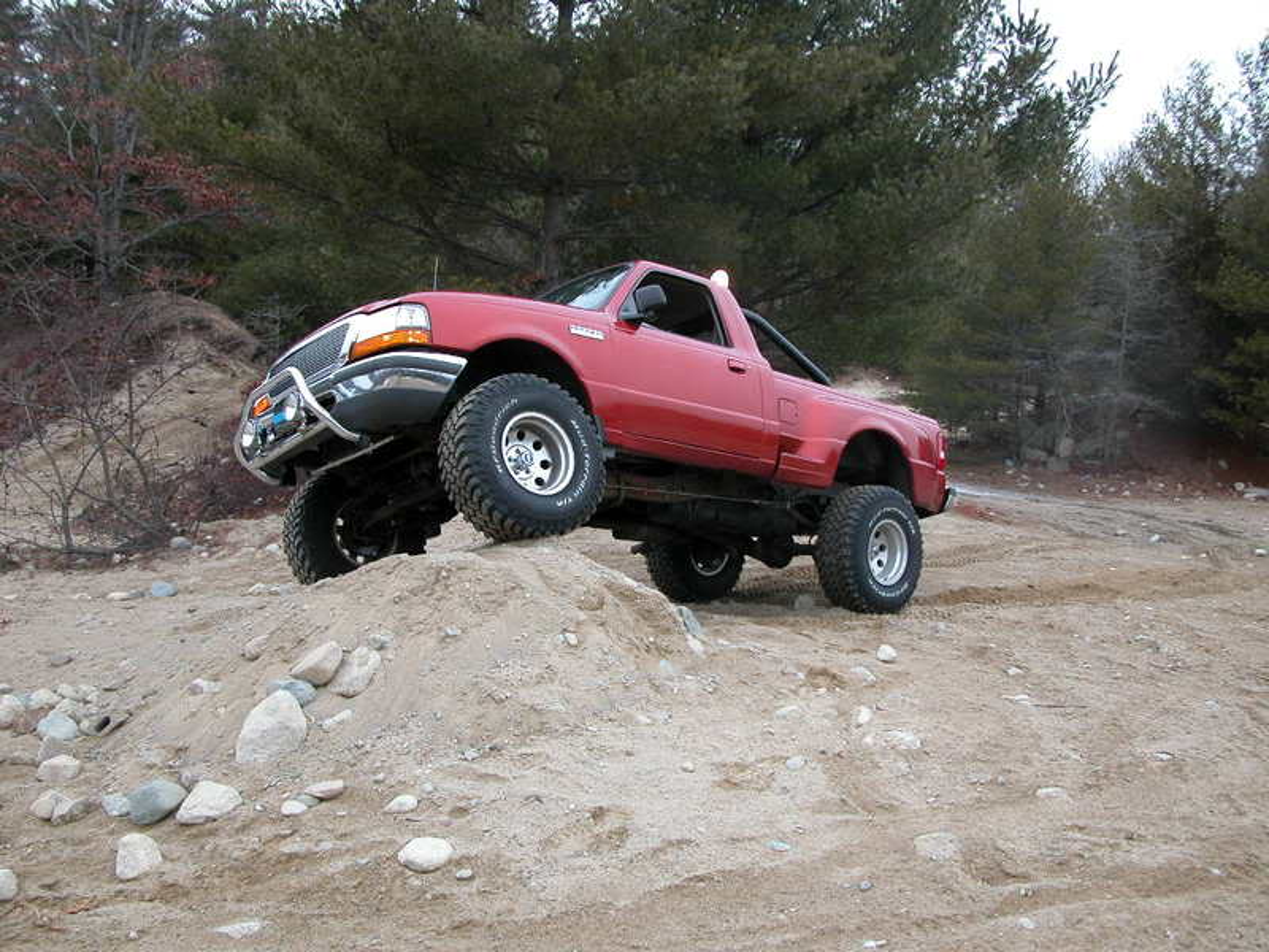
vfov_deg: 41.8
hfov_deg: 54.0
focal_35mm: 34
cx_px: 634
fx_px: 1246
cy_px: 476
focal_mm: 8.9
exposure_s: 1/53.6
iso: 100
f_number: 2.8
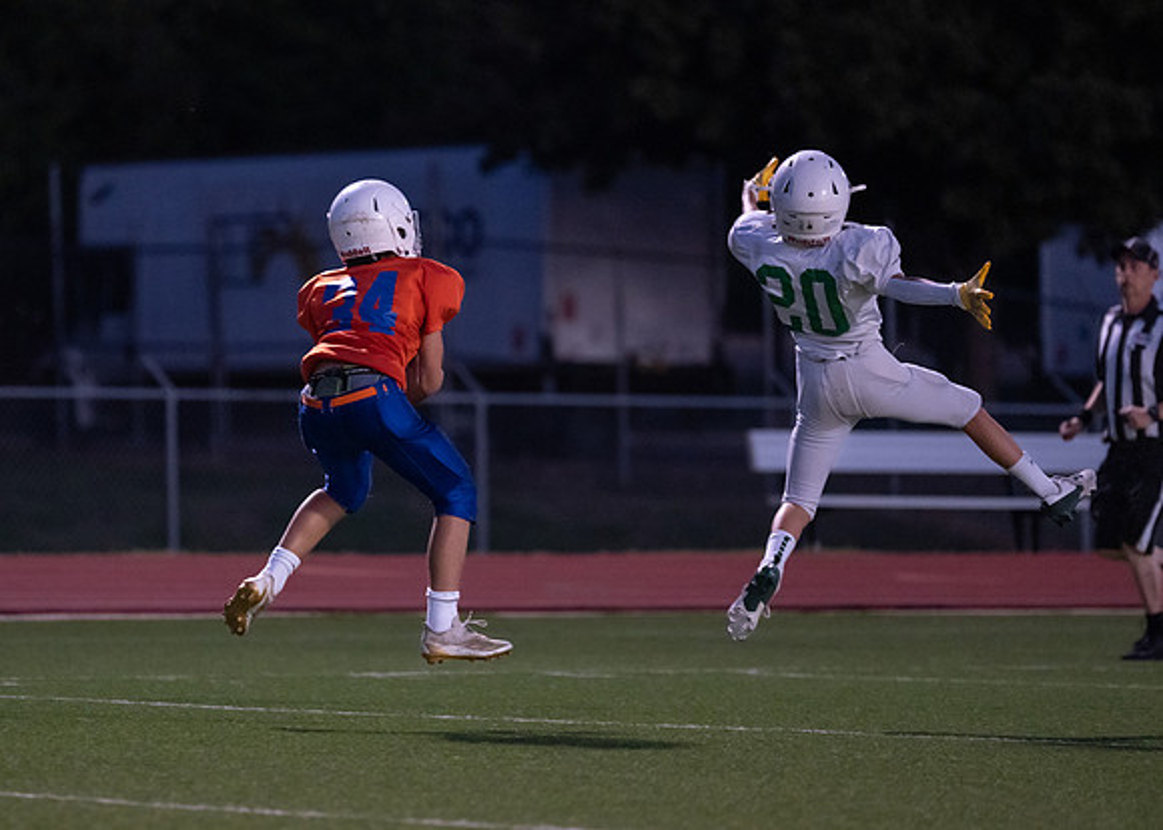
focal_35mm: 239
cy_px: 397
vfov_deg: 6.0
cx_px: 400
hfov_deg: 8.4
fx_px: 7903
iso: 4000
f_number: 2.8
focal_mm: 185
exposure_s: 1/1000
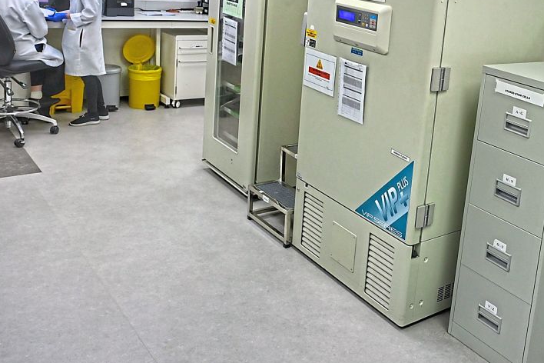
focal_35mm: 42
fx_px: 635
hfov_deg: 44.5
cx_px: 421
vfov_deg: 31.1
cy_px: 75
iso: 2000
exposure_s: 1/250
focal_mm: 24
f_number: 4
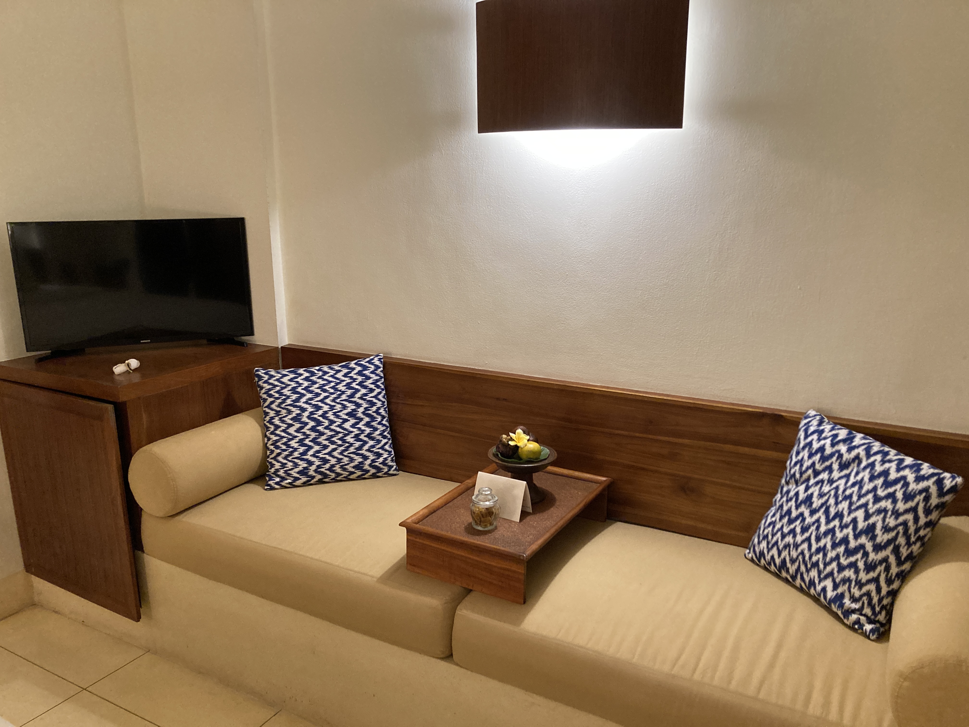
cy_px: 364
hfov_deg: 63.4
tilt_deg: -12.9
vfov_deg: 49.7
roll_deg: +0.1
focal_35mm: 28
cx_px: 484
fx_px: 784
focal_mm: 3.99
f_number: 1.8
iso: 250
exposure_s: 1/50
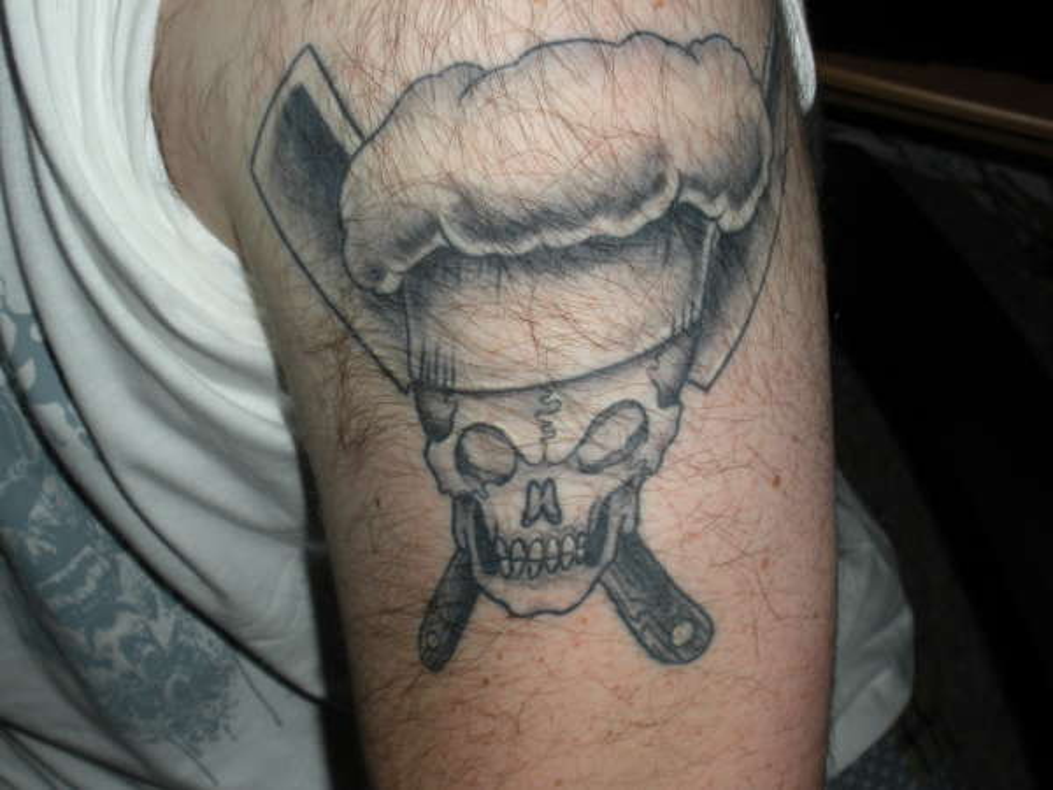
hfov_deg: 36.8
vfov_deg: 28.0
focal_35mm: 52
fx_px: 1582
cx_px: 526
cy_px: 395
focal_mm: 9.1
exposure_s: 1/60
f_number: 4.4
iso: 64
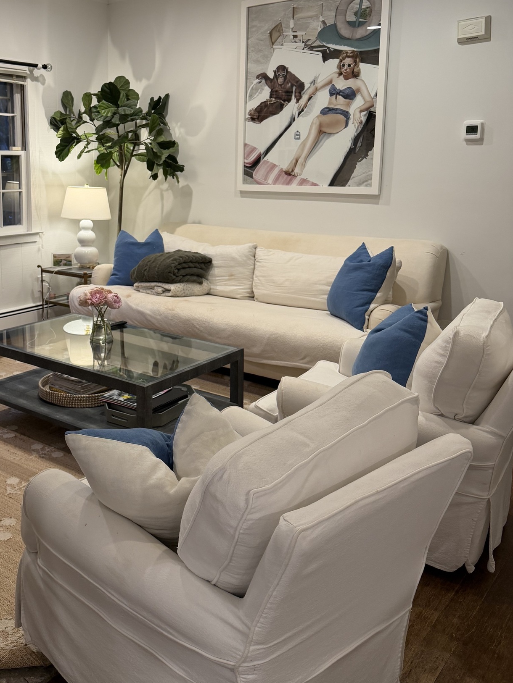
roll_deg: -0.1
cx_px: 150
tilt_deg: -9.2
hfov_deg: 41.0
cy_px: 271
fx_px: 672
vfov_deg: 53.5
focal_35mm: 34
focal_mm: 6.76
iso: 160
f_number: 1.78
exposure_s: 1/60
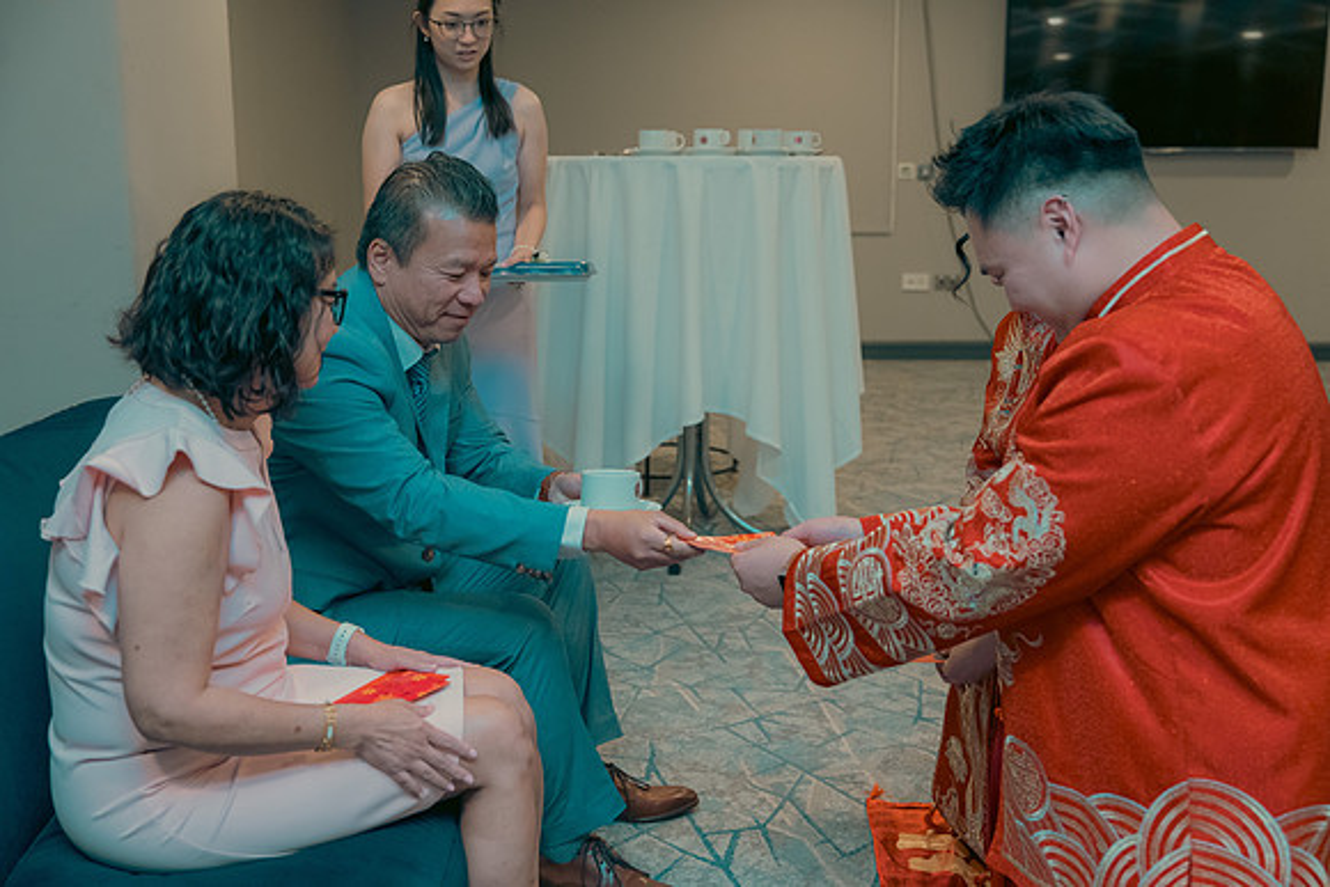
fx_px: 1478
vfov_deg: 33.4
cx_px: 665
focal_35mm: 40
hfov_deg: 48.4
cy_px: 444
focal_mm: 40
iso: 2500
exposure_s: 1/160
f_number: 3.5
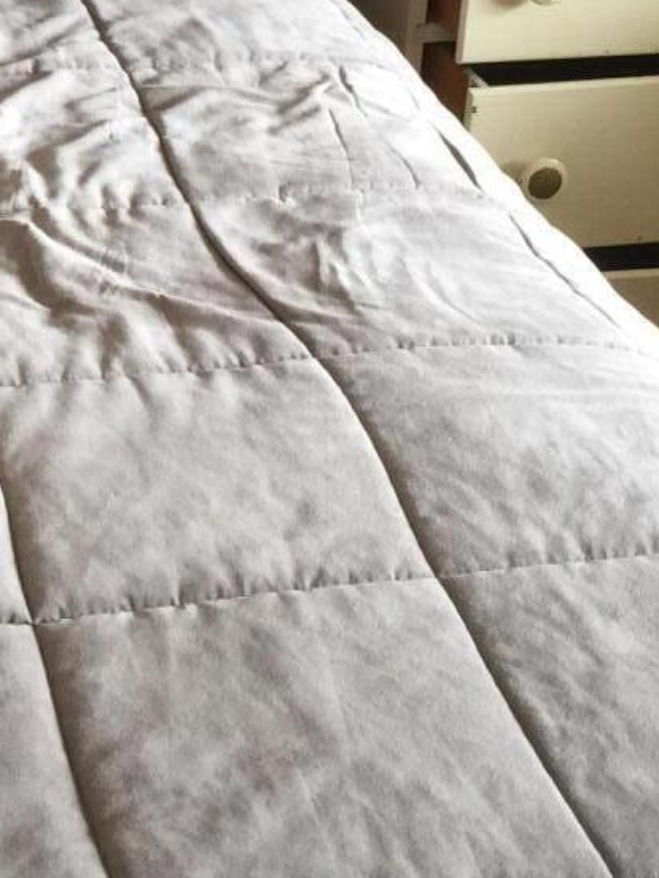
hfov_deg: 13.7
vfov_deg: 18.3
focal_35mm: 105
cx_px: -154
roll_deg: -2.4
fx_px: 2665
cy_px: 5
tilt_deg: -21.3
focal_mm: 4.15
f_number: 2.2
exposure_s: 1/15
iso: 40
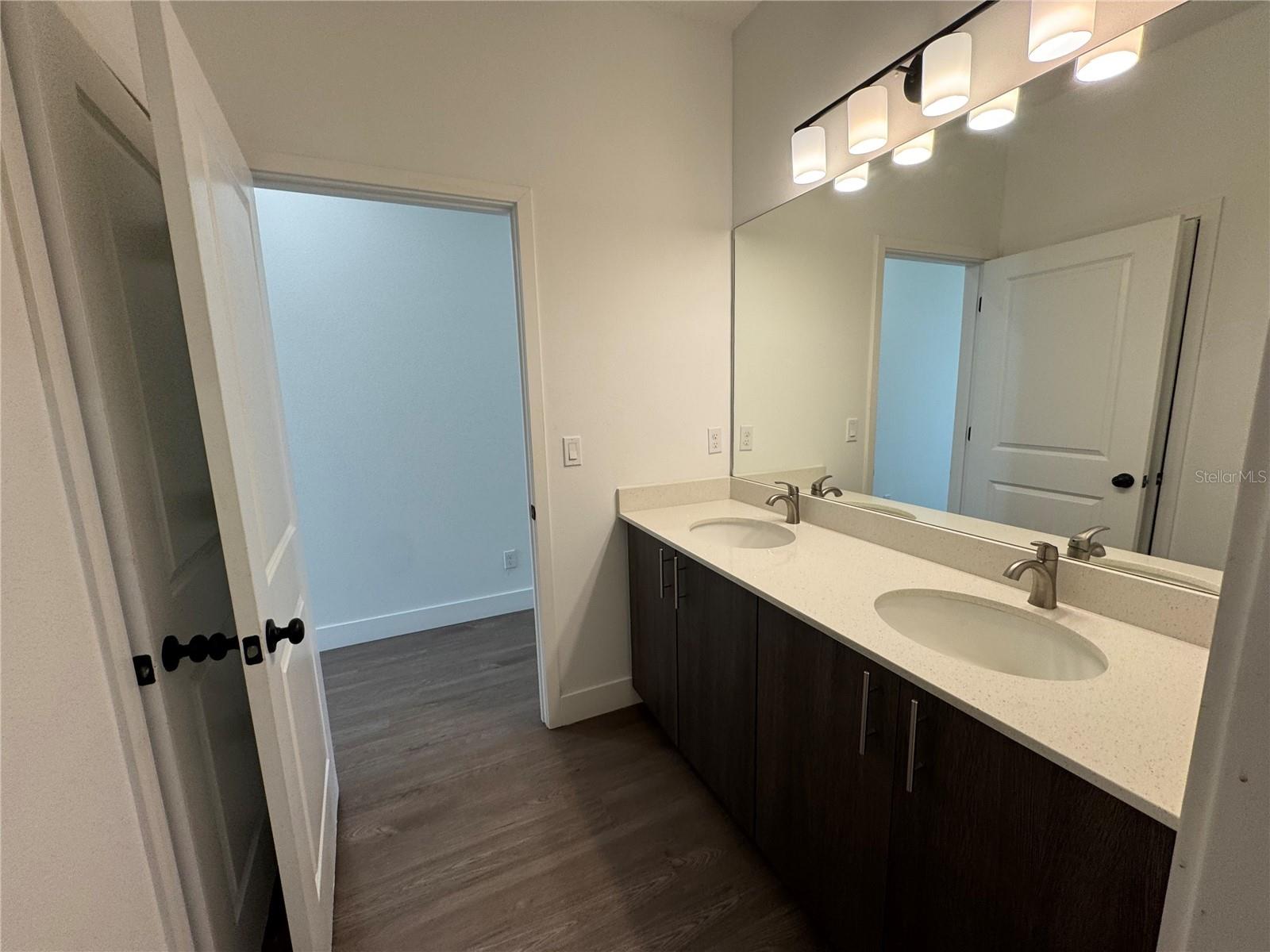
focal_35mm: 14
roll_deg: +2.2
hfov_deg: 102.1
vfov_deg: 85.7
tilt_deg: -9.1
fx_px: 514
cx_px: 635
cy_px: 476
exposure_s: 1/120
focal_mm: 2.22
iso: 80
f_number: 2.2
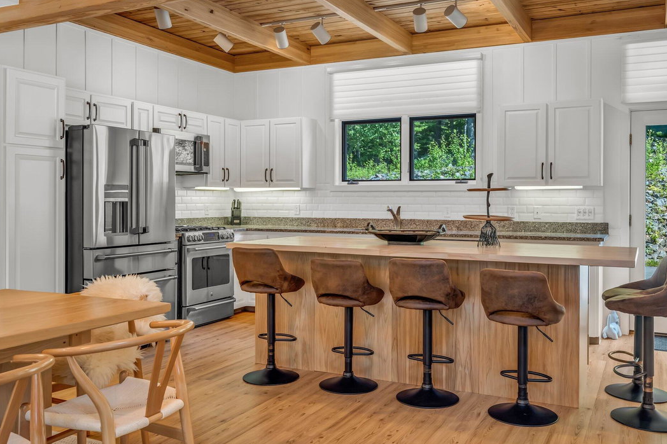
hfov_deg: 57.2
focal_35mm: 33
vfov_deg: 39.9
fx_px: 611
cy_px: 202
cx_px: 347
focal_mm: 30
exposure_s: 1/25
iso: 640
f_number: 7.1
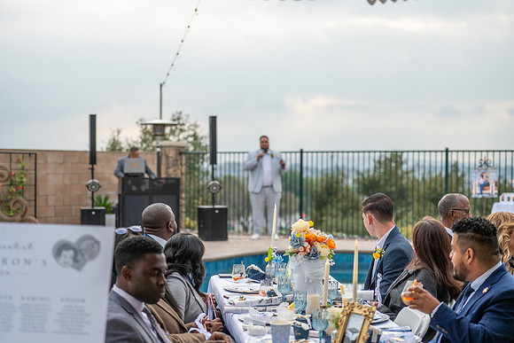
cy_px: 172
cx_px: 257
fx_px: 1000
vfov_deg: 19.5
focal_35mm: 70
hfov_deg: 28.8
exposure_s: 1/2500
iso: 400
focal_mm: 70
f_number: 2.8
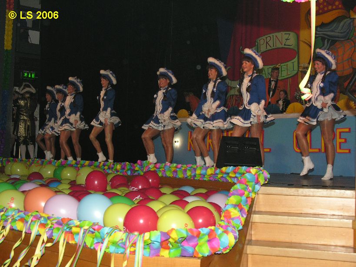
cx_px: 178
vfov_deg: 24.8
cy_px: 134
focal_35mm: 59
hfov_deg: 32.7
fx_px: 607
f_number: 4
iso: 100
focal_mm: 15
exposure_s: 1/60.1
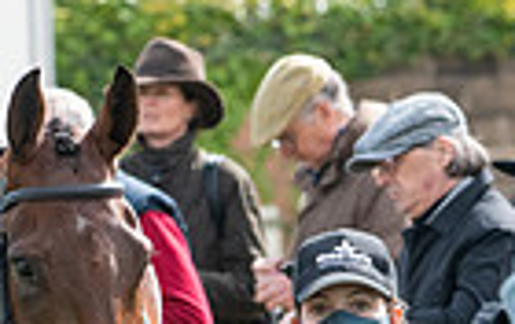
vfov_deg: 1.2
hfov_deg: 1.9
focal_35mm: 1078
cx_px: 107
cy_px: 644
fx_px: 15155
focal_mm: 220
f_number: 8
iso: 1250
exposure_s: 1/1250
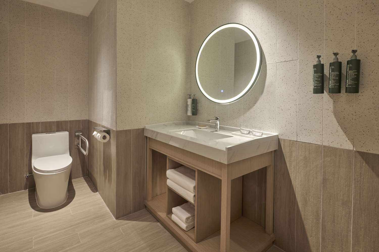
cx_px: 190
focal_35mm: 17
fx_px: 179
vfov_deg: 70.4
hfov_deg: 93.3
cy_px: 126
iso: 64
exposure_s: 1/2
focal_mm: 17
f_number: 11
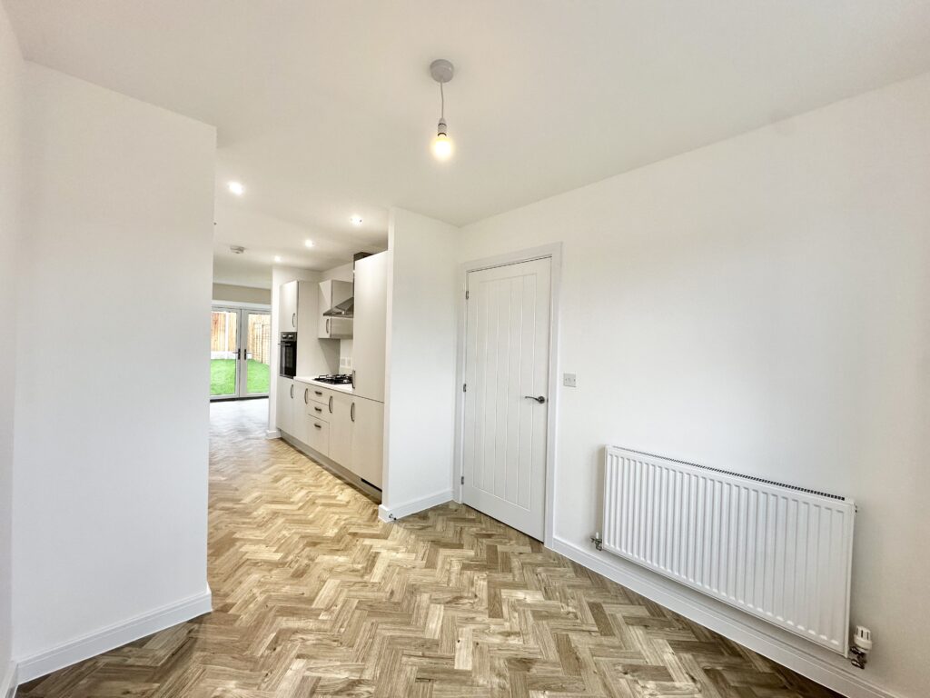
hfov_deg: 102.1
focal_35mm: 14
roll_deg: -1.5
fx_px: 376
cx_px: 465
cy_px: 349
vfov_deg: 85.7
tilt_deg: -0.6
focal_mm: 2.22
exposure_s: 1/99
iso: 100
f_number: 2.2
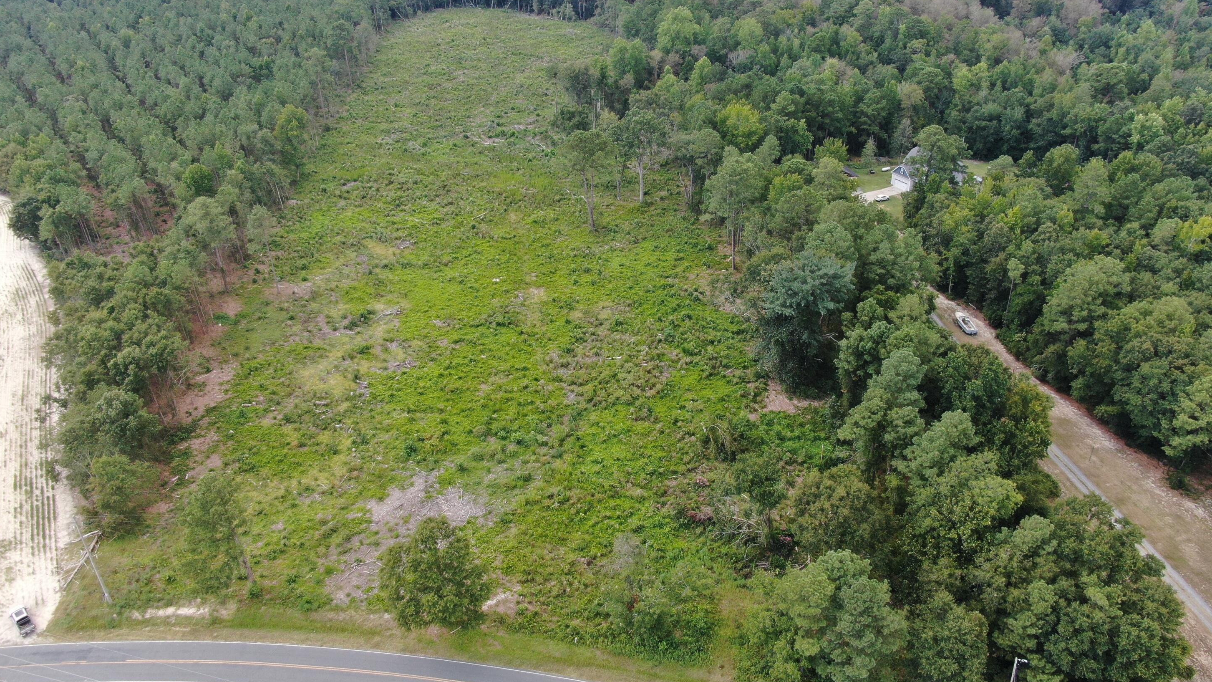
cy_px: 298
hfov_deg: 69.8
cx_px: 621
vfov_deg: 42.8
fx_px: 868
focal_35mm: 27
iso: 100
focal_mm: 4.39
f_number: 2.8
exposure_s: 1/240
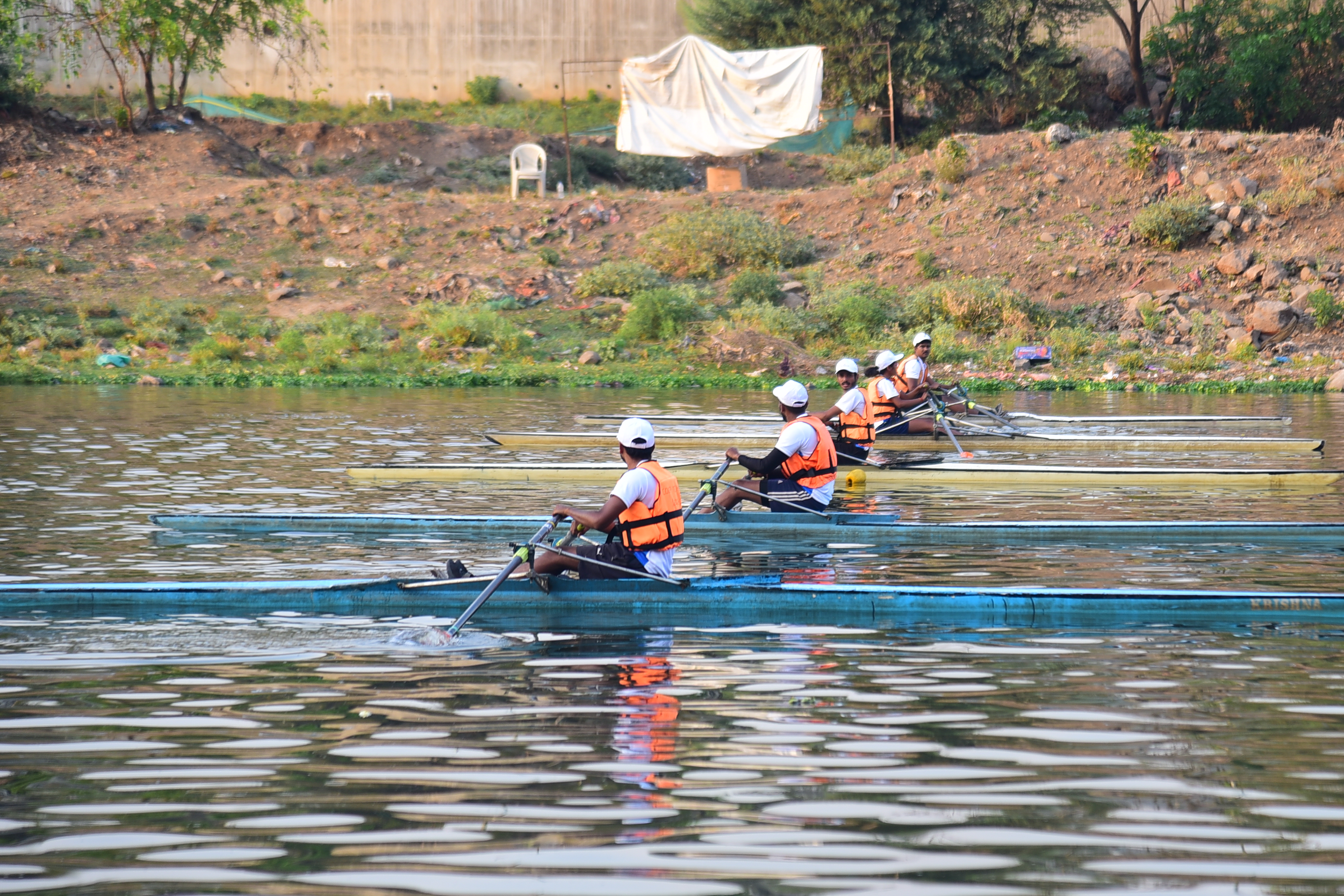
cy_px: 376
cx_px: 813
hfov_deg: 13.2
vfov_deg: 8.8
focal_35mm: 156
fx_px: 5824
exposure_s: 1/125
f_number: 4
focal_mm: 120
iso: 160
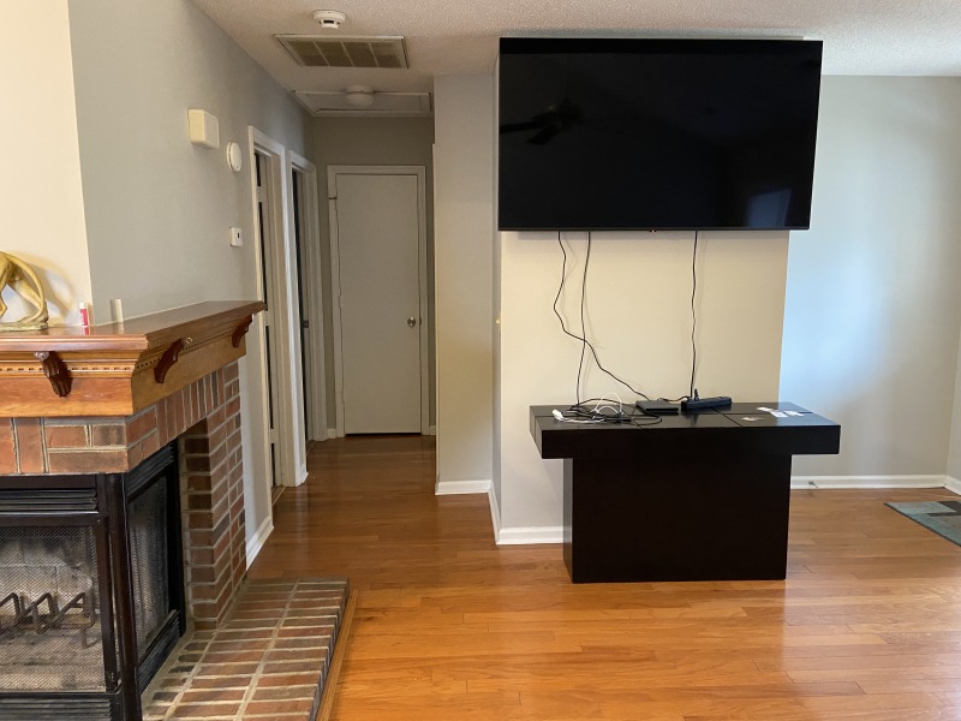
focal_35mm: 26
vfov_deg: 53.1
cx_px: 480
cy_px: 360
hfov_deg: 67.3
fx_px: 722
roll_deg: -1.0
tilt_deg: -8.7
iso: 500
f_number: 1.8
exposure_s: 1/40
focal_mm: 4.25
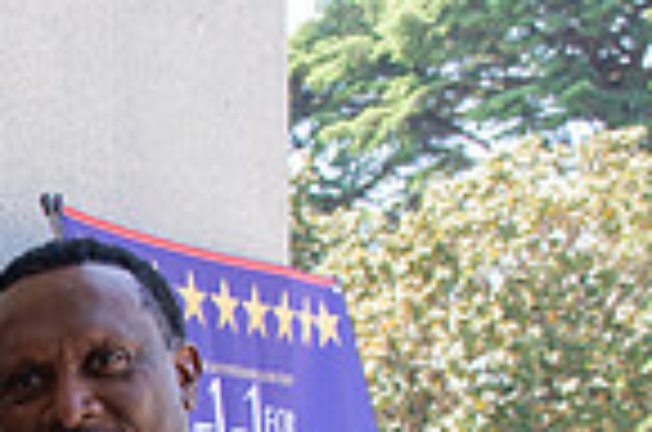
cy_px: 770
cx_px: -412
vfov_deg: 10.0
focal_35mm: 129
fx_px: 2331
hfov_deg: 14.5
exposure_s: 1/60
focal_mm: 29
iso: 360
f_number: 8
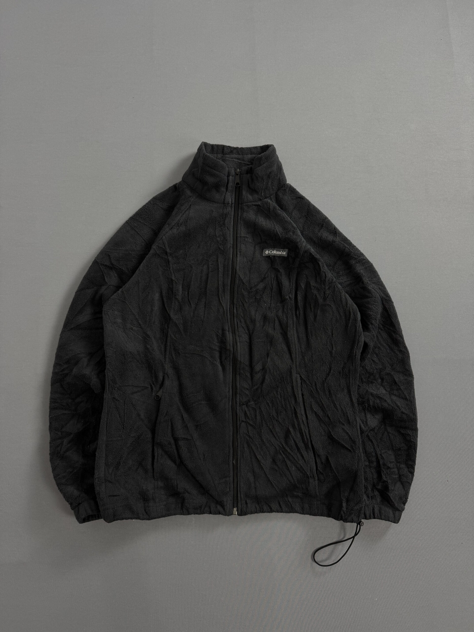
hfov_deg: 56.8
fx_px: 438
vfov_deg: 71.6
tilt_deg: -81.5
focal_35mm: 24
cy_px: 316
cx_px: 237
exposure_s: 1/60
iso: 125
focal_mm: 6.76
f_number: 1.78
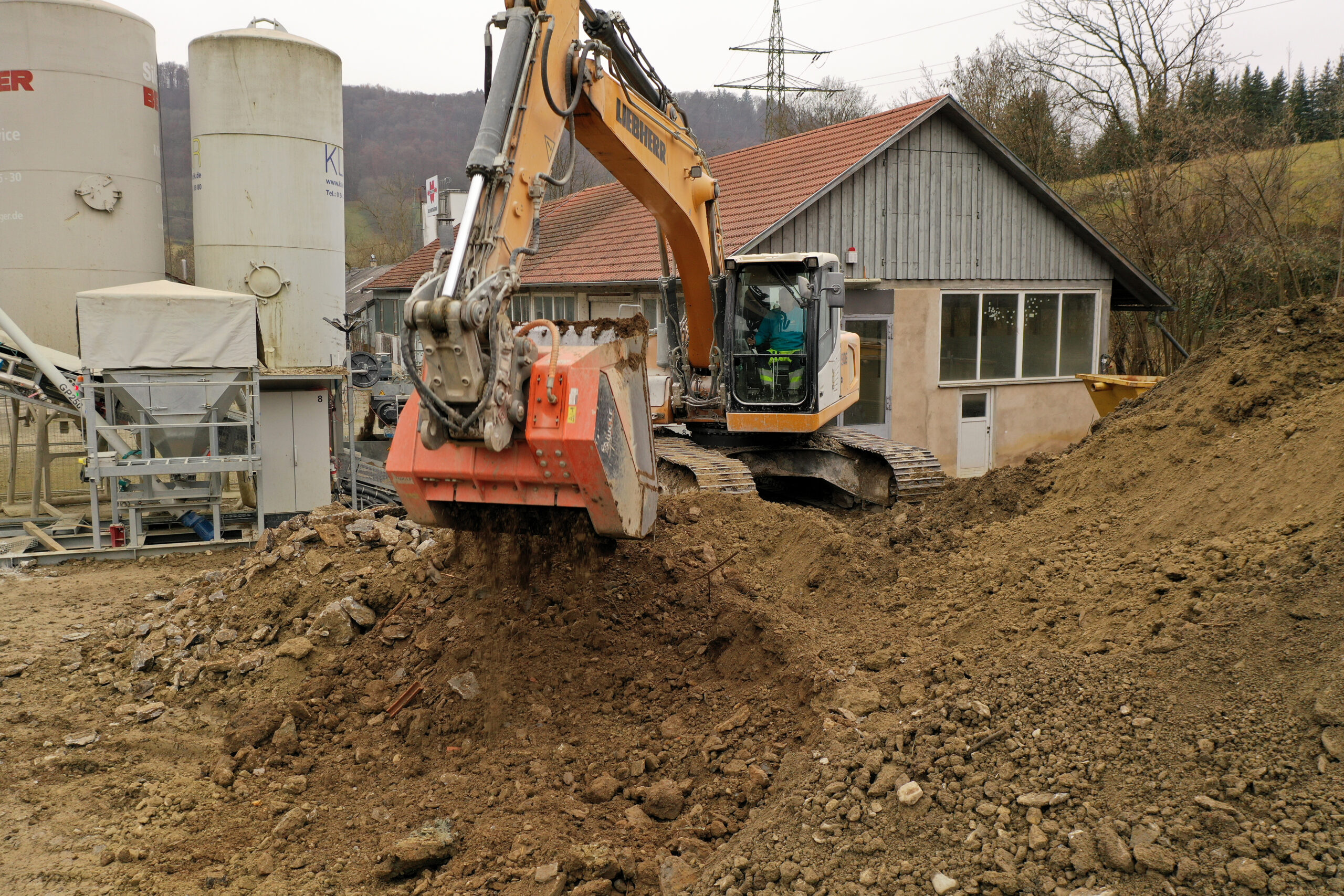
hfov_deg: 65.5
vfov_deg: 46.4
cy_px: 448
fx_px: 1045
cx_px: 672
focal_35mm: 28
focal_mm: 10.26
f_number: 3.5
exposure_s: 1/80
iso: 100
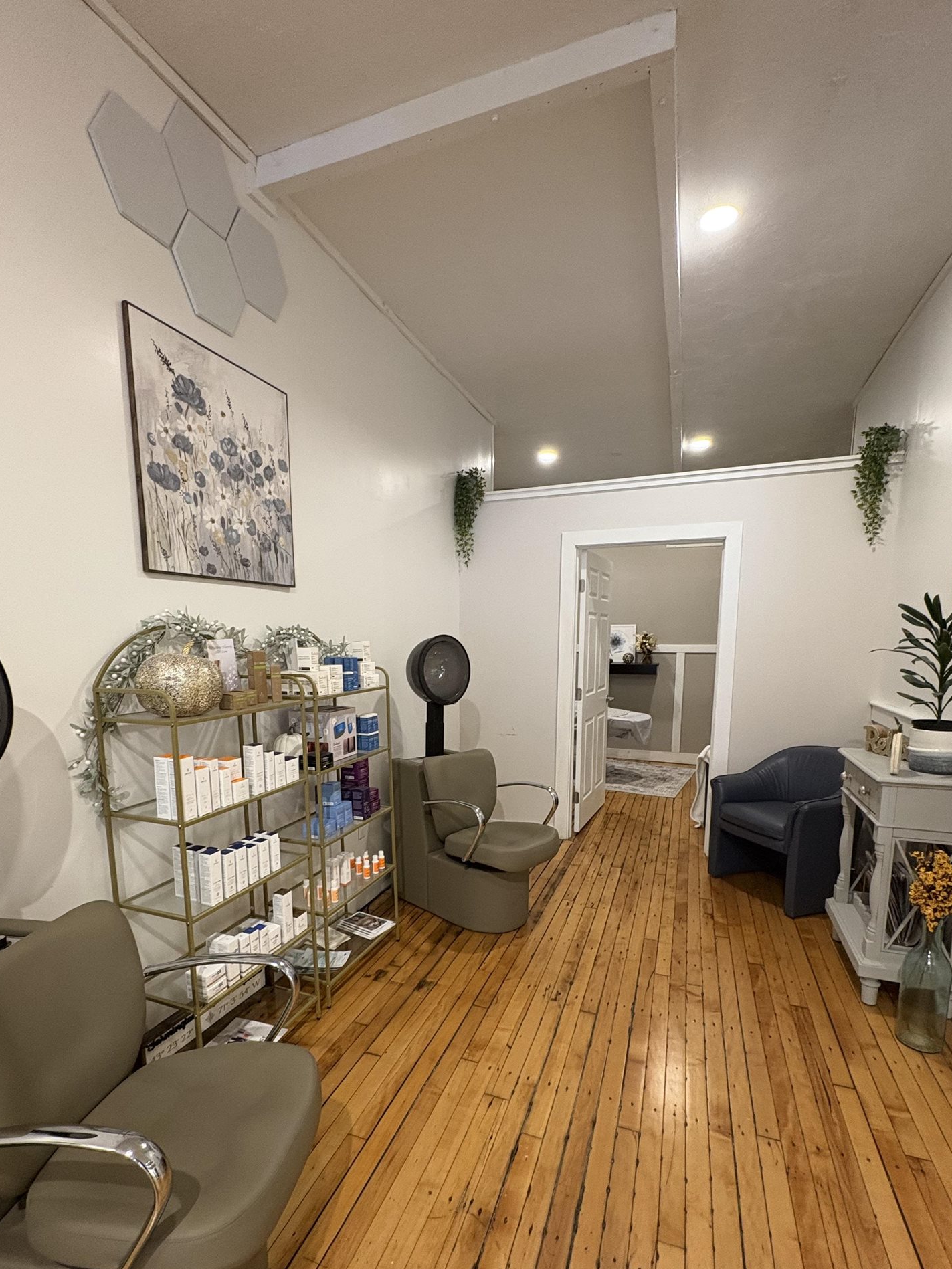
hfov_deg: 74.6
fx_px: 623
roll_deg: +1.2
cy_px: 728
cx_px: 443
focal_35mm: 17
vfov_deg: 90.4
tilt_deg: -5.8
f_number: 2.2
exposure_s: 1/60
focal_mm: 2.22
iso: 320
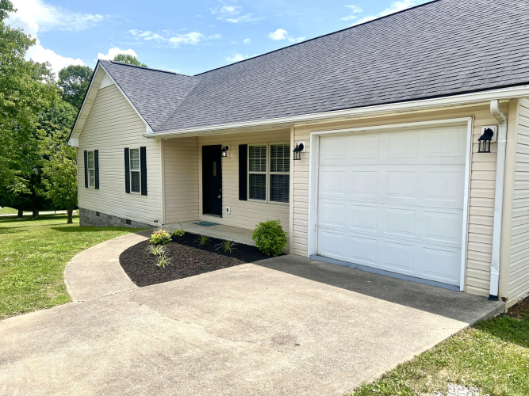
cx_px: 264
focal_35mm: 26
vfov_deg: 53.0
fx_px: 397
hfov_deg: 67.3
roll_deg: -0.9
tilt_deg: -4.8
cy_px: 198
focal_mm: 5.7
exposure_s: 1/3571
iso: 50
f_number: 1.5
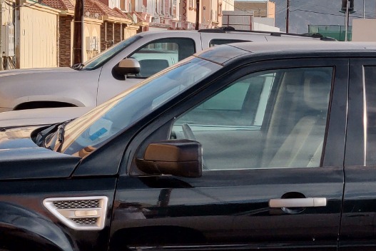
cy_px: 156
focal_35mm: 71
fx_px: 742
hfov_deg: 28.0
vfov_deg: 19.2
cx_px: 285
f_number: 1.7
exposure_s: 1/1021
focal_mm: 4.25
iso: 100
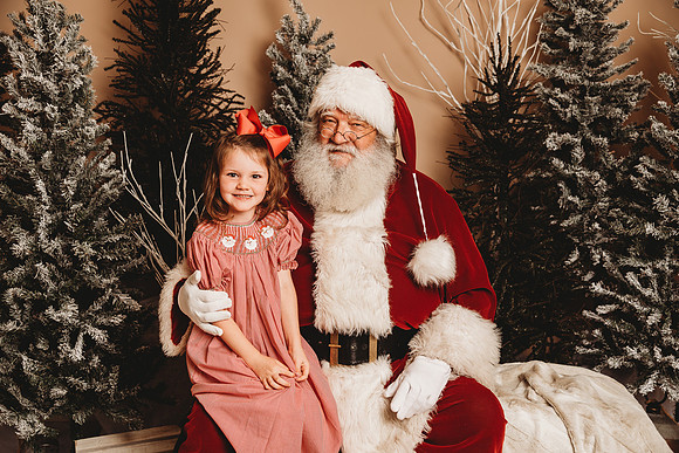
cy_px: 226
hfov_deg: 48.4
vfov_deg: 33.4
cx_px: 340
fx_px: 755
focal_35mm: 40
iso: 100
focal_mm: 40
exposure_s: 1/160
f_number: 4
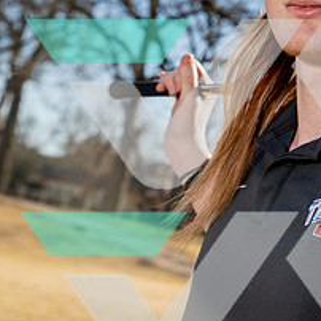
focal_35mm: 127
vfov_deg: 13.7
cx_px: 431
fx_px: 1332
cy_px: 104
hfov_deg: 13.2
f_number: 6.3
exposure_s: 1/250
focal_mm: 52
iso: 100
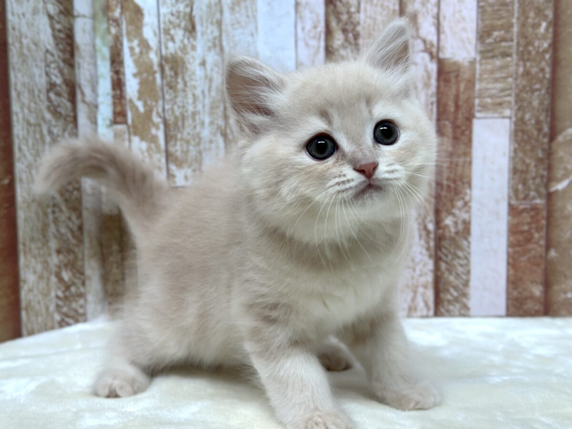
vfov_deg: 30.3
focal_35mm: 48
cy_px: 214
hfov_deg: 39.7
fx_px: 793
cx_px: 286
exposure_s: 1/100
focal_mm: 6.86
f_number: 1.78
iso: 64
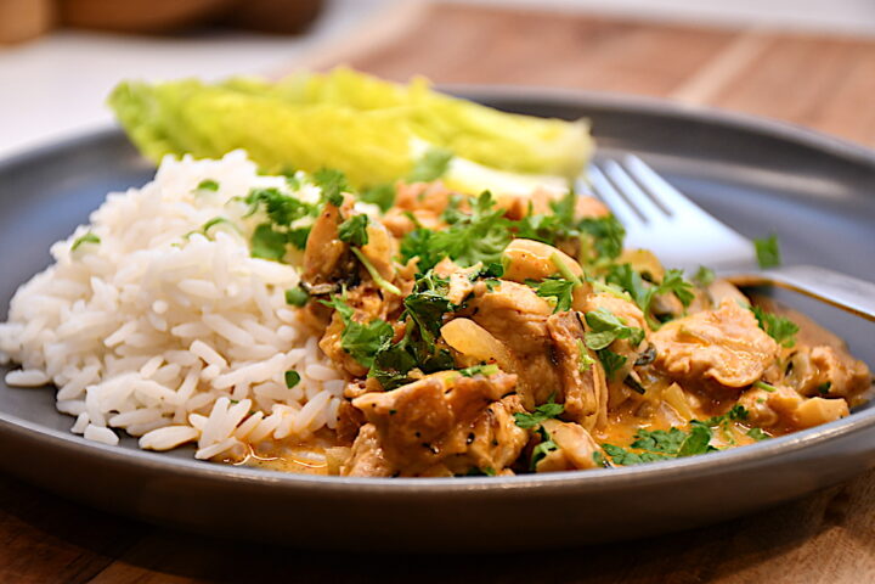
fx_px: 2260
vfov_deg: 14.7
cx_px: 438
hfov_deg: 21.9
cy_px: 292
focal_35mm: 93
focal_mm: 62
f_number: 5
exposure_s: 1/60
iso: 560
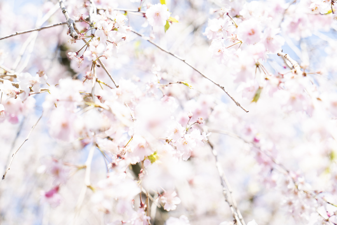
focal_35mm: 47
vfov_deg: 28.7
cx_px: 168
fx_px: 440
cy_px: 112
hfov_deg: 41.9
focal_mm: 47
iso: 100
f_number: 4
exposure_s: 1/400
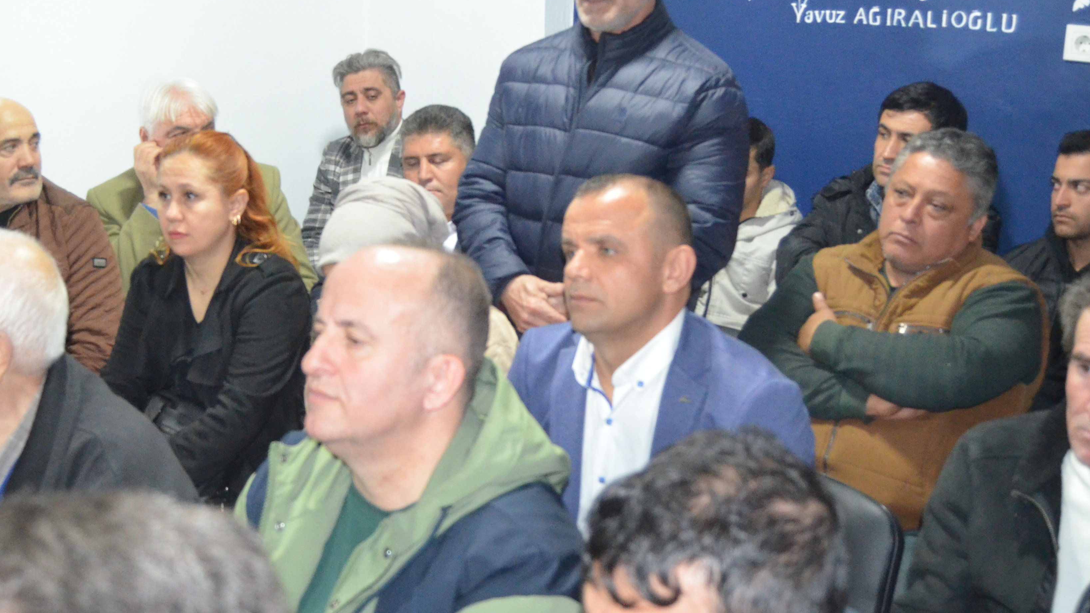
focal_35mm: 52
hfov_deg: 39.6
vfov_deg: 22.9
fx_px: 1503
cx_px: 421
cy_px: 198
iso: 3200
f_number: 3.5
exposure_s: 1/60
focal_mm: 22
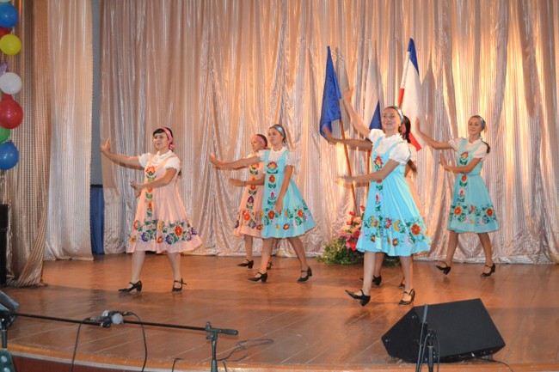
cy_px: 186
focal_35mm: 42
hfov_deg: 46.4
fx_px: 652
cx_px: 280
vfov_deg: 31.9
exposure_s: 1/60
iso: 2800
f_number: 4
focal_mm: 28
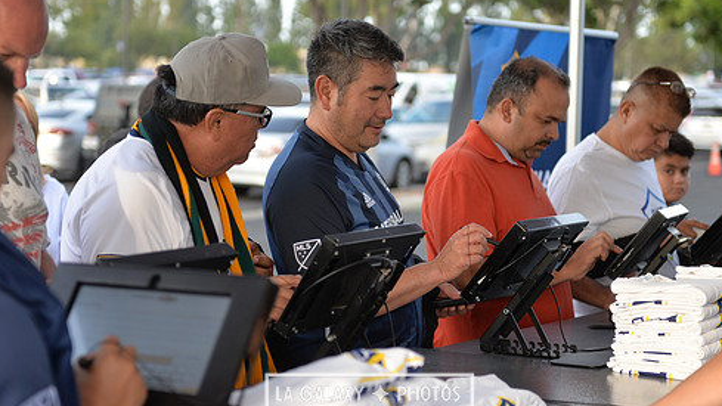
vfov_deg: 13.9
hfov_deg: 24.5
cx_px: 369
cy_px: 172
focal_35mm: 87
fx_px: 1665
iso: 400
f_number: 2.8
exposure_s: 1/640
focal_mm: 70
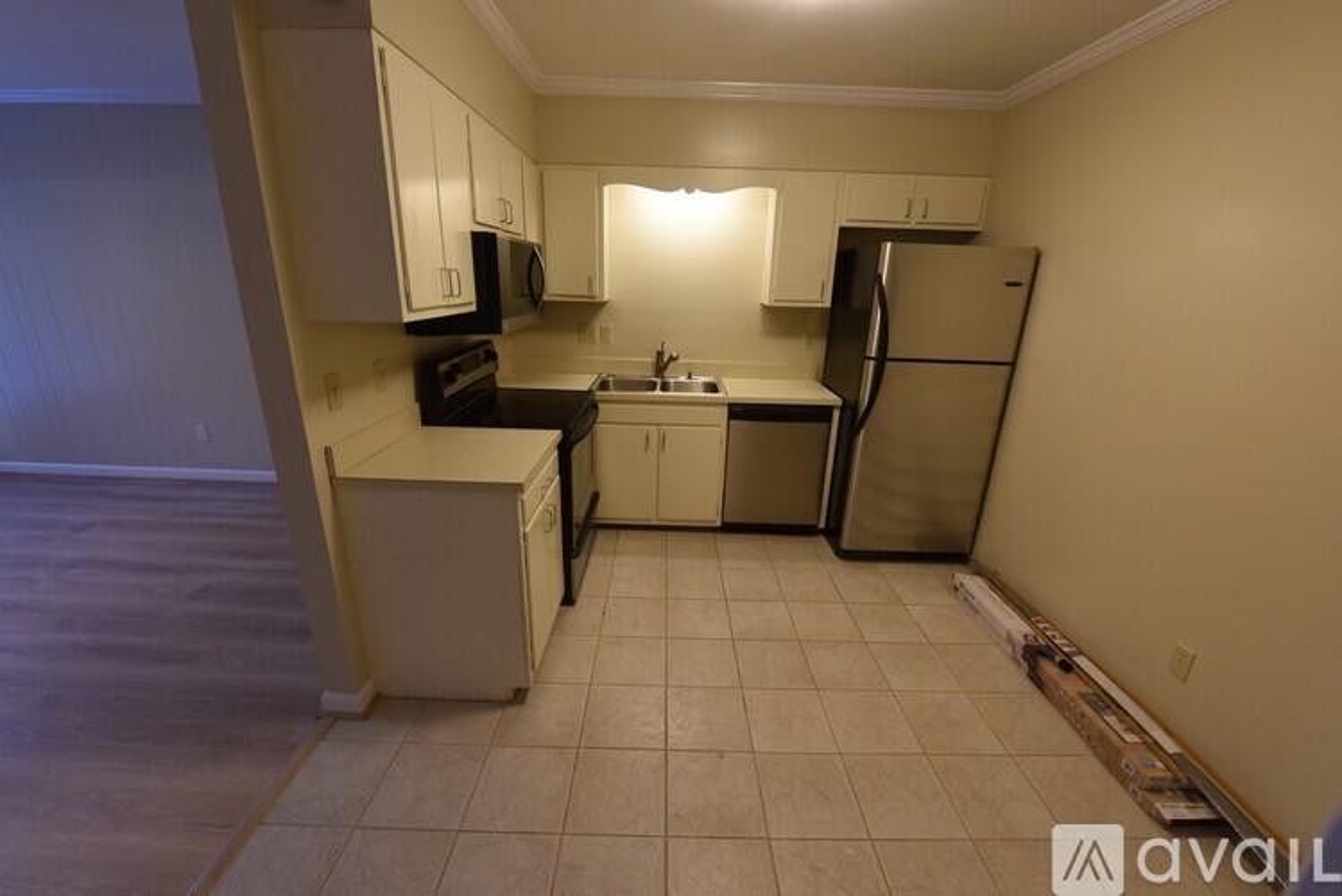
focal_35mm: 14
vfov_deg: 81.3
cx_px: 671
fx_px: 522
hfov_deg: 104.2
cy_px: 448
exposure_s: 1/15
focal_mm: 14
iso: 720
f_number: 8
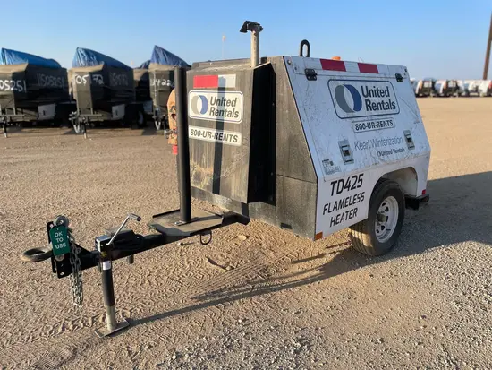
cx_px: 246
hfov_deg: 67.3
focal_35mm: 26
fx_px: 370
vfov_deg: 53.1
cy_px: 185
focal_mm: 4.2
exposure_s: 1/2353
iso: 50
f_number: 1.6
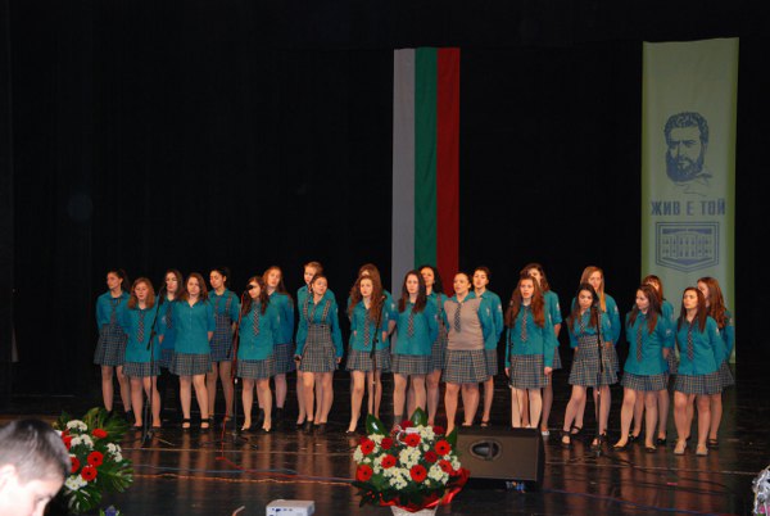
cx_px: 385
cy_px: 258
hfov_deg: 27.0
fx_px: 1607
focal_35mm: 75
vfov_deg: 18.2
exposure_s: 1/60
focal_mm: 50
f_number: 7.1
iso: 800
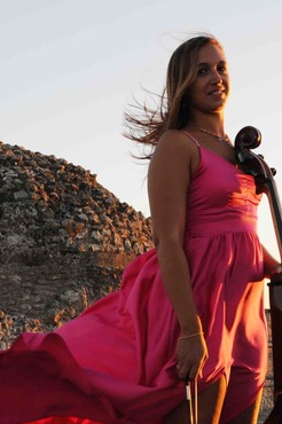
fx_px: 859
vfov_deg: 27.6
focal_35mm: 73
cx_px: 138
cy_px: 283
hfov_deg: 18.6
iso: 400
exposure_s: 1/200
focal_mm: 25
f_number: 8
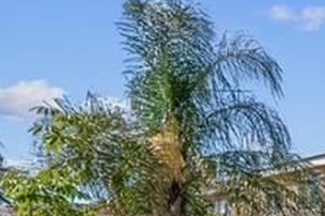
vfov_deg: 18.5
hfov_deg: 16.8
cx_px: 717
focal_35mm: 69
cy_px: 269
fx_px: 622
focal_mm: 15
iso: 200
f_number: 9
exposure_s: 1/100
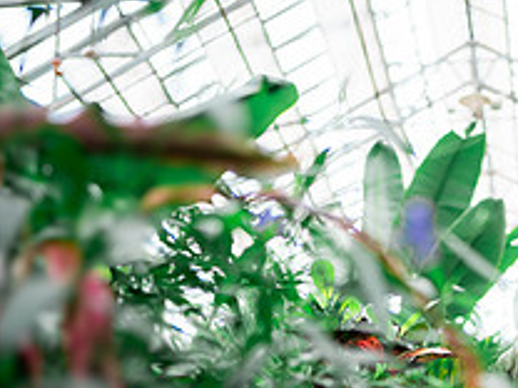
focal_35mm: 94
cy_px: 466
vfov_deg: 15.2
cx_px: 513
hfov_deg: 20.2
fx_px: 1407
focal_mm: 35
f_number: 1.2
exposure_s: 1/800
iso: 200
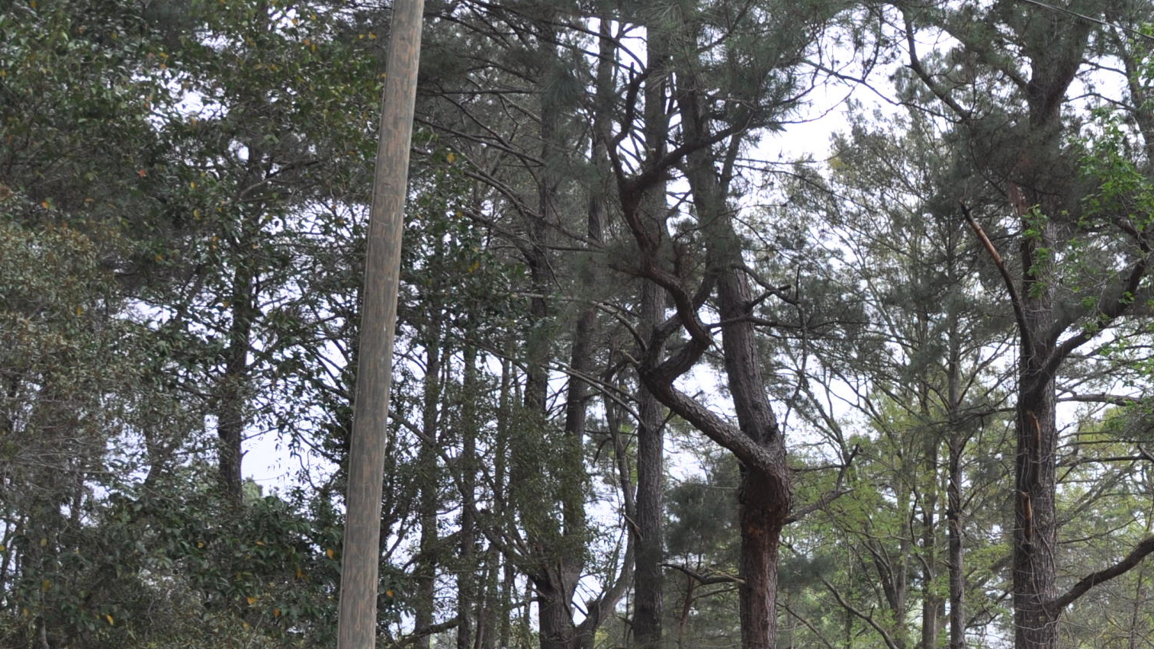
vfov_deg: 20.8
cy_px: 628
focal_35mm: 56
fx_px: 1714
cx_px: 1043
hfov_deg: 35.0
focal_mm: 18
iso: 220
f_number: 3.5
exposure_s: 1/200
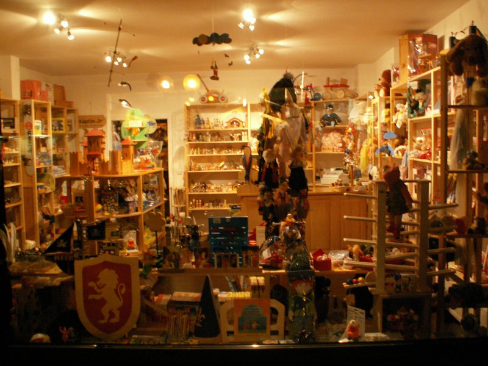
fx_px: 493
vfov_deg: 40.7
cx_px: 244
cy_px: 183
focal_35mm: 35
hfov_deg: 52.6
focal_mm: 5.86
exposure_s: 1/5
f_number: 2.8
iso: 160
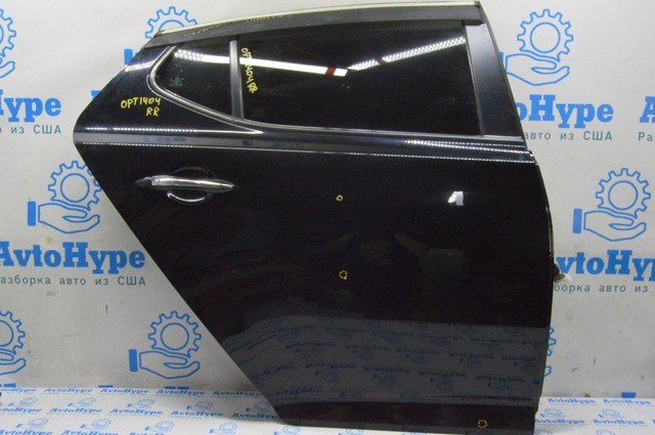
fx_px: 600
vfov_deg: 39.9
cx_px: 328
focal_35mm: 33
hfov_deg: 57.3
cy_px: 218
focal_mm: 22
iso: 6400
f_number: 20
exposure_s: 1/20
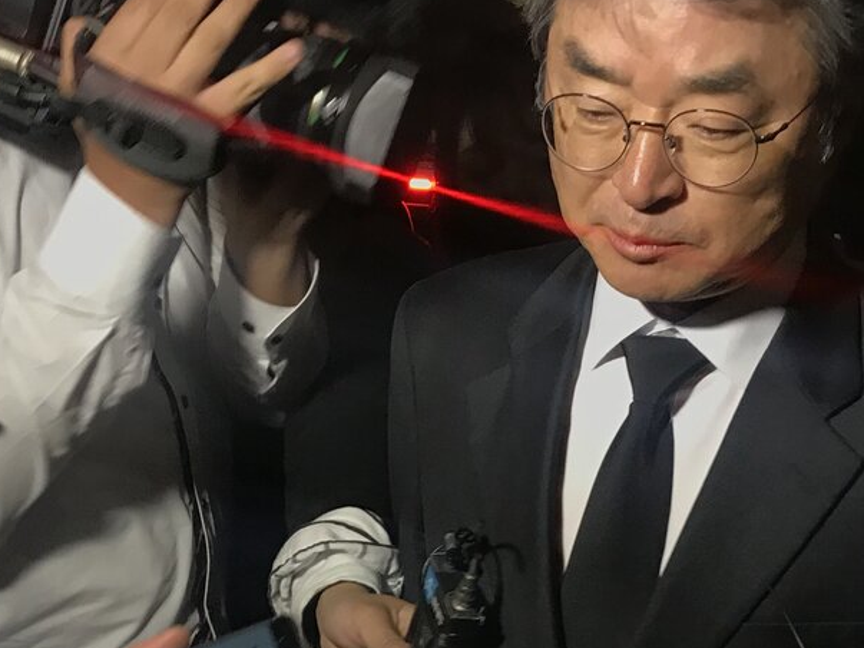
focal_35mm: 65
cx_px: 480
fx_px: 1622
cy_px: 562
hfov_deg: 29.8
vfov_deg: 22.1
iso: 40
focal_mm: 3.99
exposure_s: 1/17
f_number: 1.8
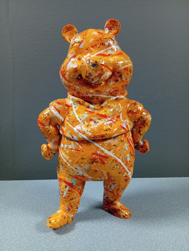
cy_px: 126
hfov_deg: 51.5
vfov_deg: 65.2
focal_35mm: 27
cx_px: 94
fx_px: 196
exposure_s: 1/33.3
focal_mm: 3.84
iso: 308
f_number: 1.8
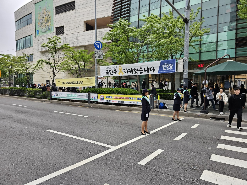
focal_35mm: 23
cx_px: 124
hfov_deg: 73.9
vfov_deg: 58.9
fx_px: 164
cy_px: 92
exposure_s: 1/208
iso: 50
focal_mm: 6.3
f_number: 1.7
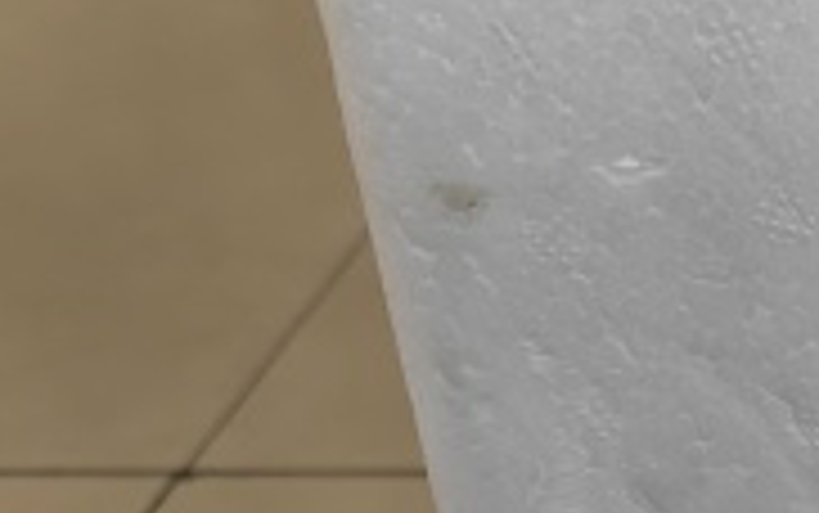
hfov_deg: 14.0
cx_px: 1629
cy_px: 652
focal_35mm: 126
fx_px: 2814
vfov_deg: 10.2
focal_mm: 5.75
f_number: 2
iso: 200
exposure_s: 1/100
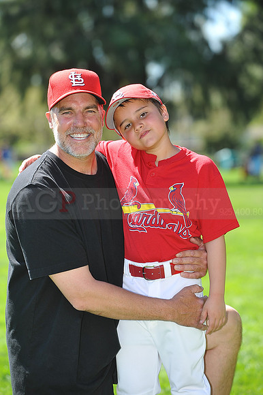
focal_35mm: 120
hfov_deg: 11.4
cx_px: 132
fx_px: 1316
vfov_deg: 17.1
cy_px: 198
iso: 200
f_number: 4.5
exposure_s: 1/500
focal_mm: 120
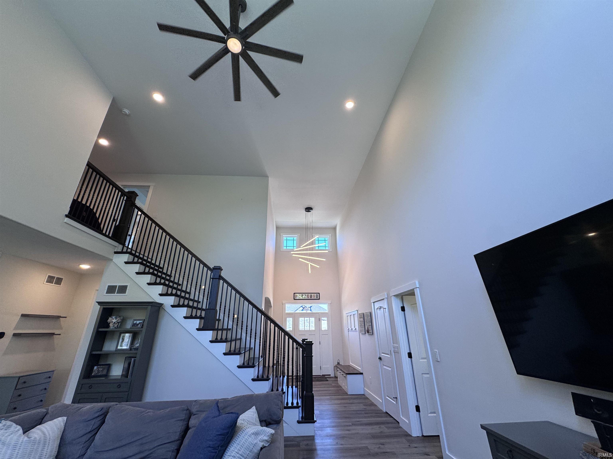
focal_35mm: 14
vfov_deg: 85.7
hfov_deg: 102.1
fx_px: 248
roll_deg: +0.4
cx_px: 306
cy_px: 230
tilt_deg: +23.0
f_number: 2.2
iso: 125
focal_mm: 2.22
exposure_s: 1/120
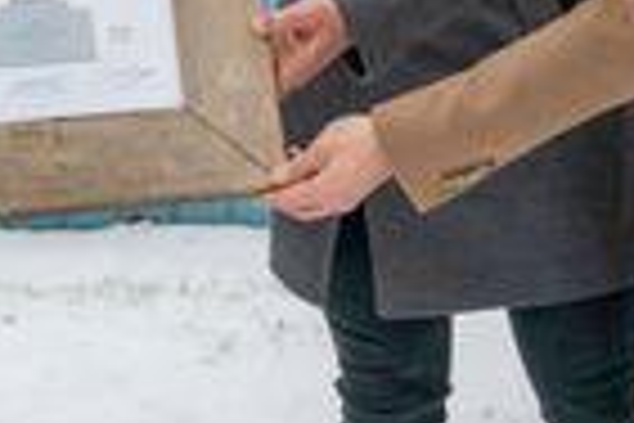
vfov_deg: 10.4
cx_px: 31
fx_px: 2236
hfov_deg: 15.9
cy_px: -218
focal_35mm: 127
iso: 4000
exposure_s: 1/320
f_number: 7.1
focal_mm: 35
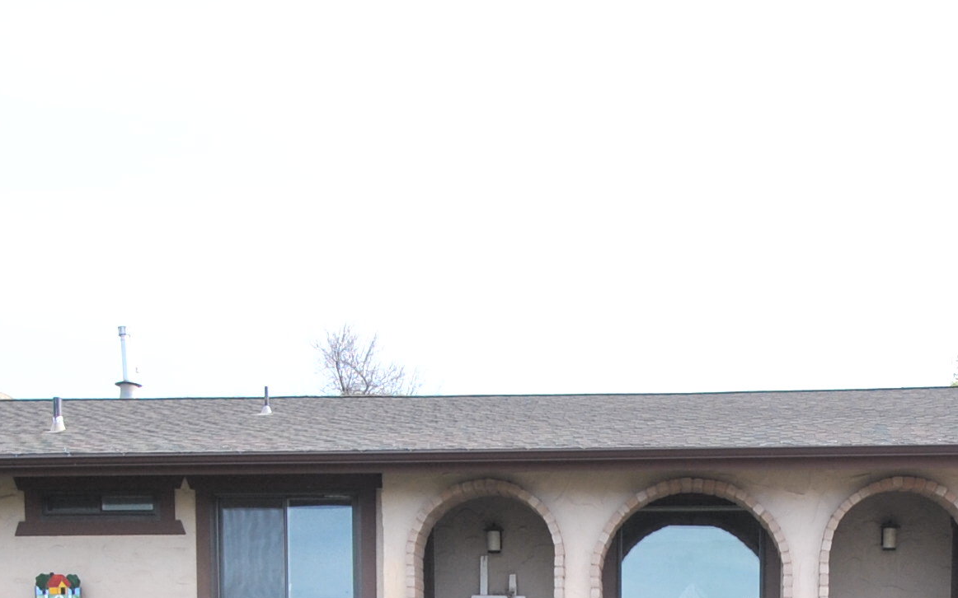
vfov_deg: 22.1
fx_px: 1331
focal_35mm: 51
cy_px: 826
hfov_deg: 39.2
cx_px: 630
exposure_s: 1/125
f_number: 5.6
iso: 100
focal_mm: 10
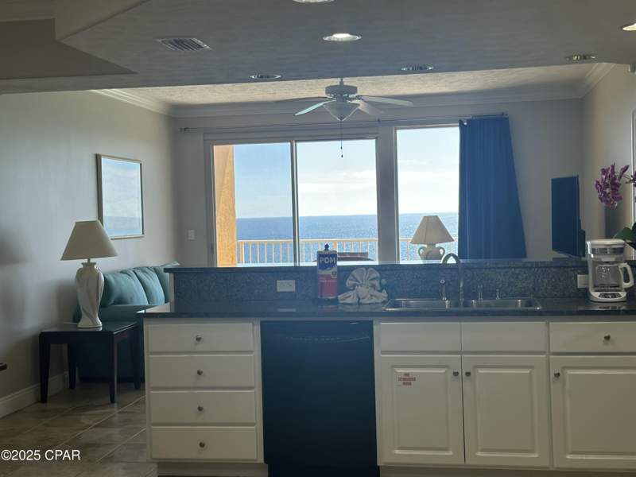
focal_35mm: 48
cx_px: 318
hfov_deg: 39.7
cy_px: 238
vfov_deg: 30.3
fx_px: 882
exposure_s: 1/442
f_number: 1.78
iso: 80
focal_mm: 6.86
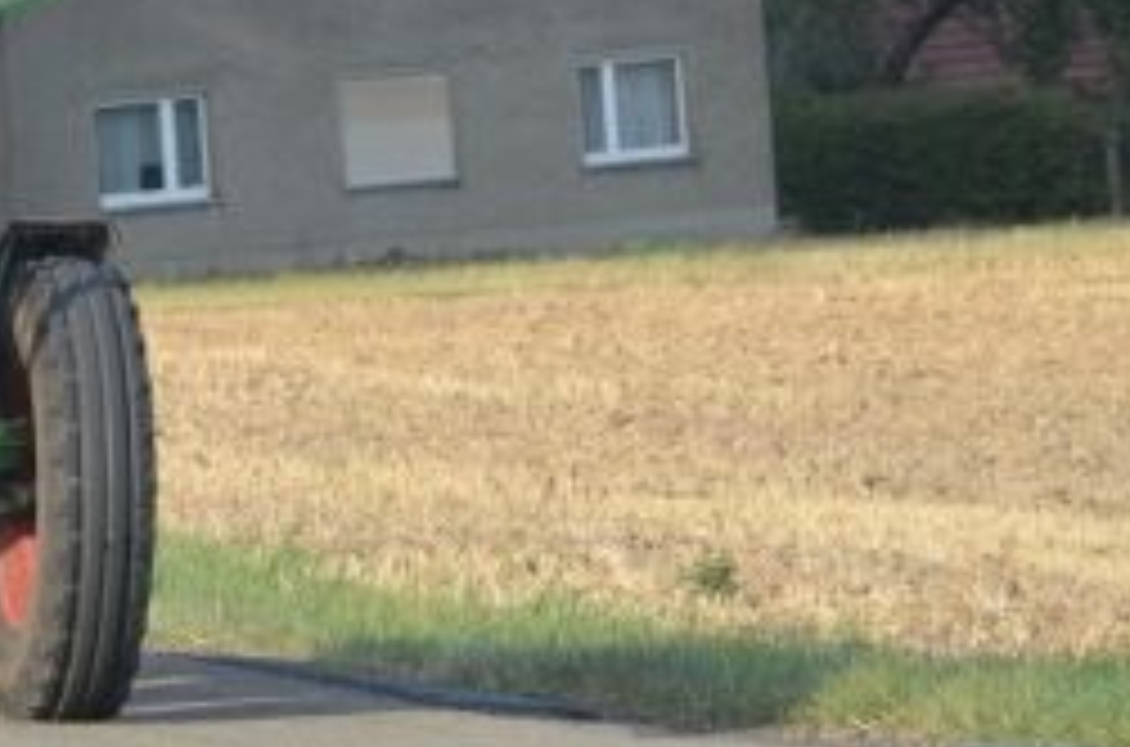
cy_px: 14
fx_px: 12730
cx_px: -513
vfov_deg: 3.4
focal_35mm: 407
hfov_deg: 5.0
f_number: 8
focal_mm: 85
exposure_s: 1/250
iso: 200
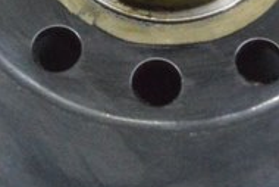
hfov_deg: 9.1
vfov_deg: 6.0
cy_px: -96
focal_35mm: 226
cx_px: 163
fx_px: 1753
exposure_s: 1/15
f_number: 20
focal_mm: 28
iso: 6400
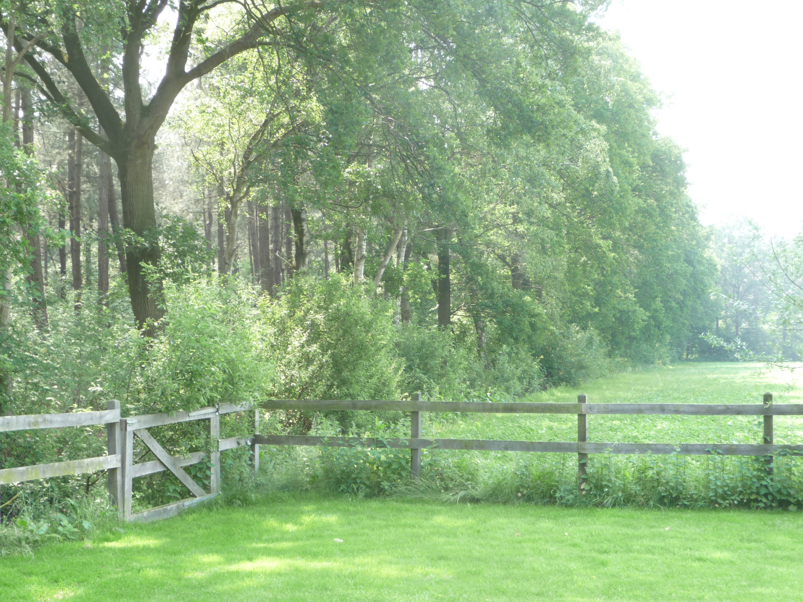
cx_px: 402
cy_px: 301
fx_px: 1160
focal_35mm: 50
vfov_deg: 29.1
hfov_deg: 38.2
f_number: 4.2
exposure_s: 1/50
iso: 100
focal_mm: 8.5
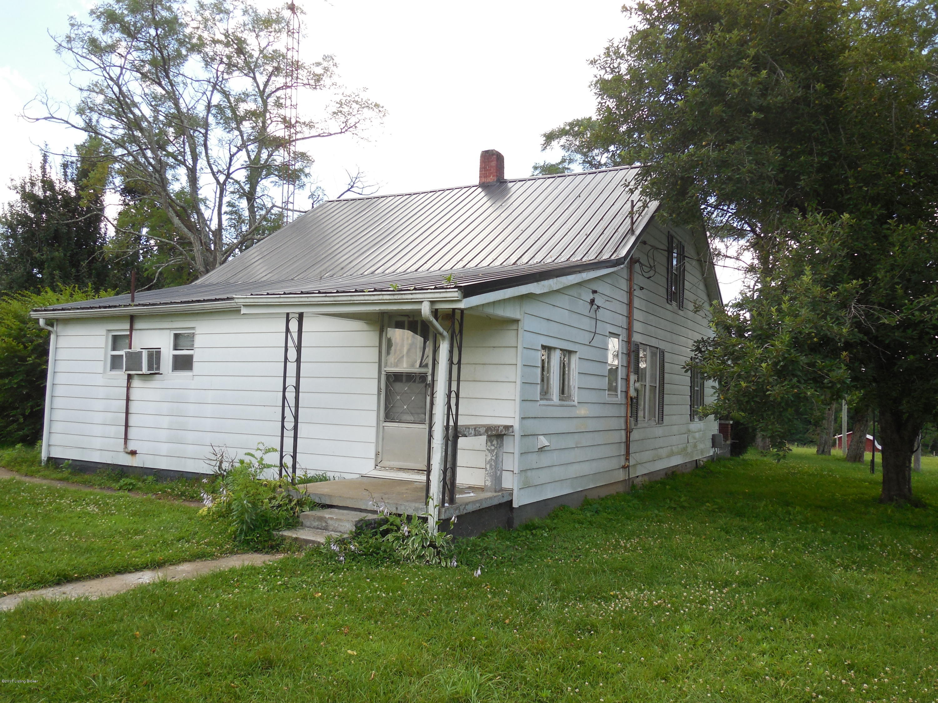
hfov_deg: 60.0
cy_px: 352
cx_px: 469
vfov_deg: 46.8
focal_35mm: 30
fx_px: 813
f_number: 3.2
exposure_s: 1/400
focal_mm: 5.3
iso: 125
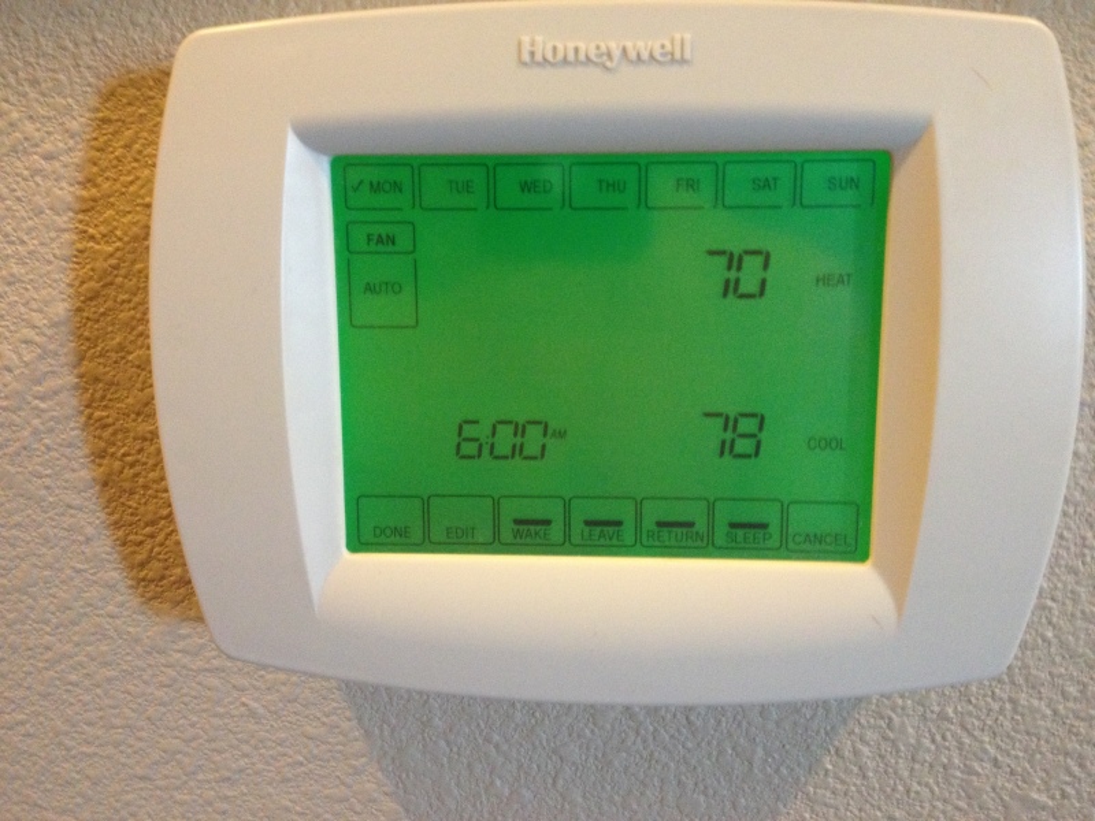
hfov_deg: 52.6
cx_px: 548
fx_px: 1107
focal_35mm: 35
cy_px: 410
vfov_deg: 40.7
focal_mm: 4.28
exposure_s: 1/20
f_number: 2.4
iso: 320
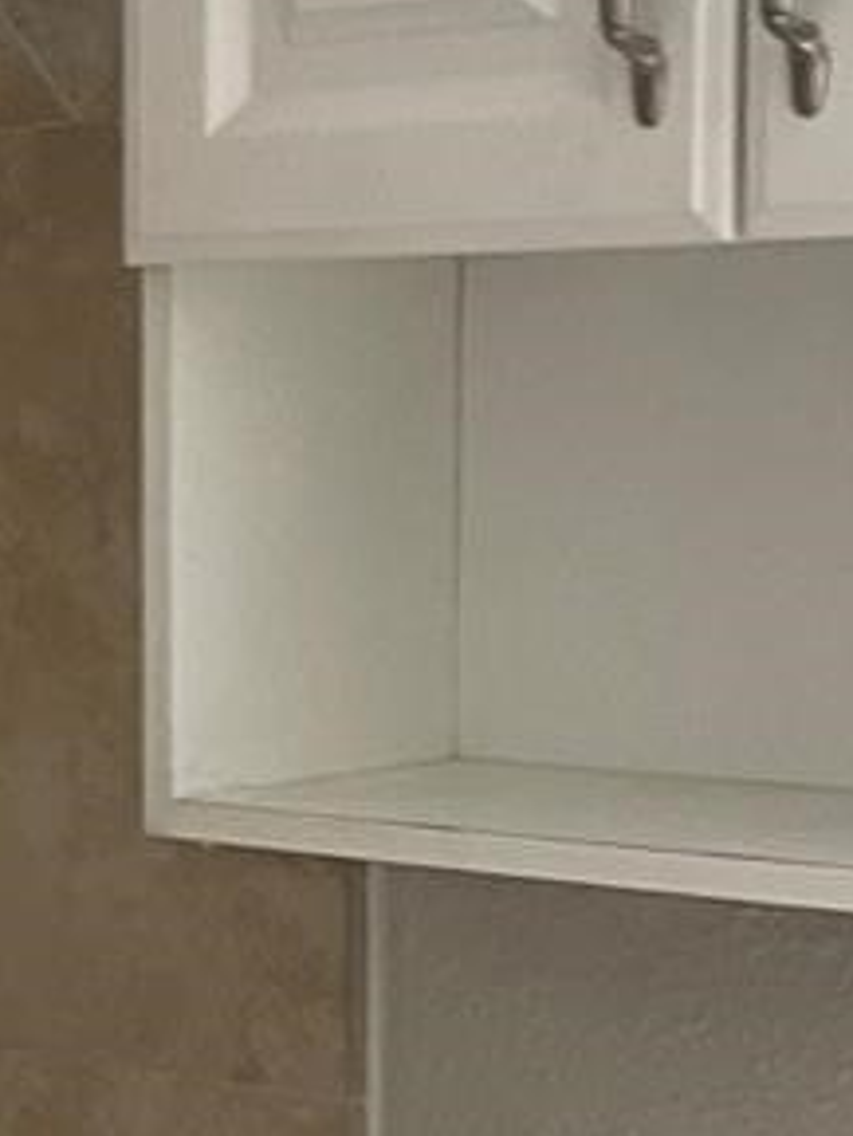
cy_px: 1050
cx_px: -955
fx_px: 4531
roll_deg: +1.9
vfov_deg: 14.1
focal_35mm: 138
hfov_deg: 9.9
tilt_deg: -9.9
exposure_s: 1/60
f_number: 1.6
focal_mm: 4.2
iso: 80
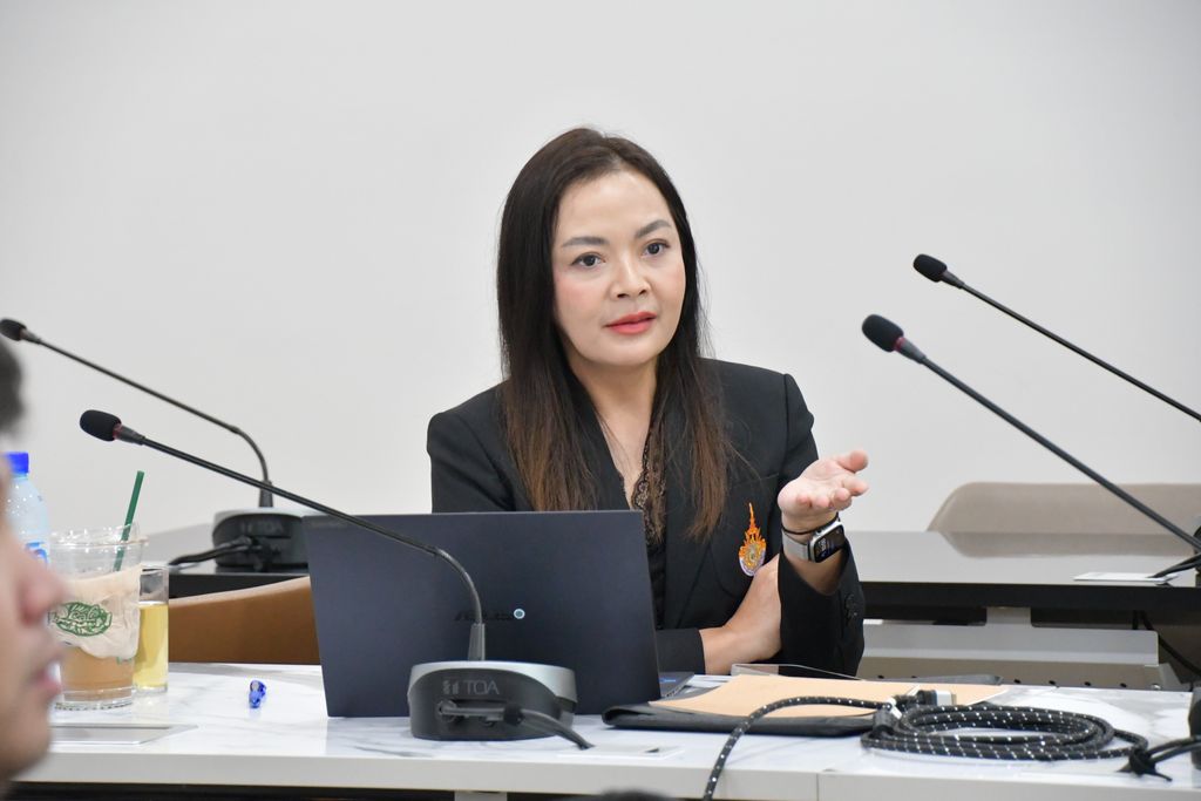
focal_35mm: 165
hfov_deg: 12.5
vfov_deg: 8.3
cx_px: 600
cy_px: 400
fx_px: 5505
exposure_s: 1/125
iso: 7200
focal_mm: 110
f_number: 5.6
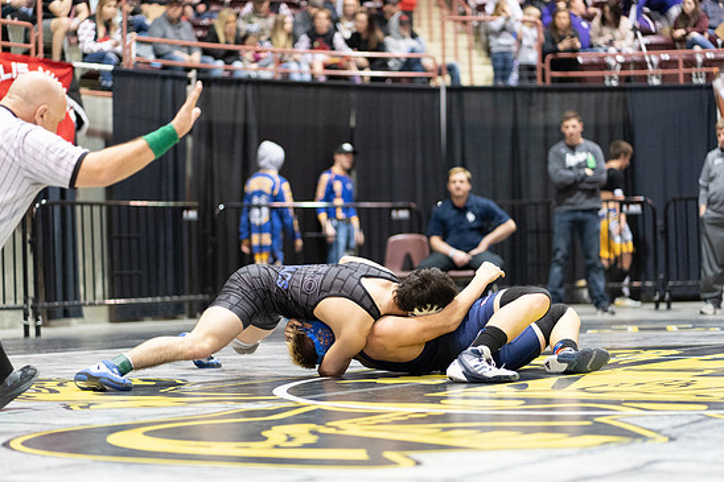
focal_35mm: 90
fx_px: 1809
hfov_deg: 22.6
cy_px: 249
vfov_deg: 15.2
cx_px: 355
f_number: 1.8
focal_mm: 85
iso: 4000
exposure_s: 1/500
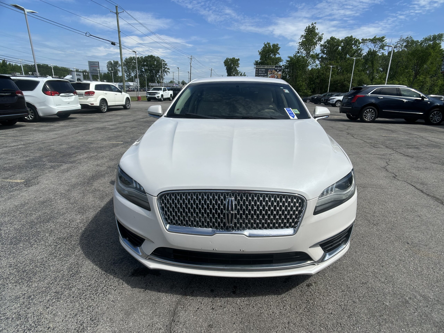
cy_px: 166
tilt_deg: -18.0
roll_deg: -1.5
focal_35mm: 26
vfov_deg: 53.1
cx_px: 222
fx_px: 333
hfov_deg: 67.3
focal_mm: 5.7
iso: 50
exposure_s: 1/6993
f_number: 1.5
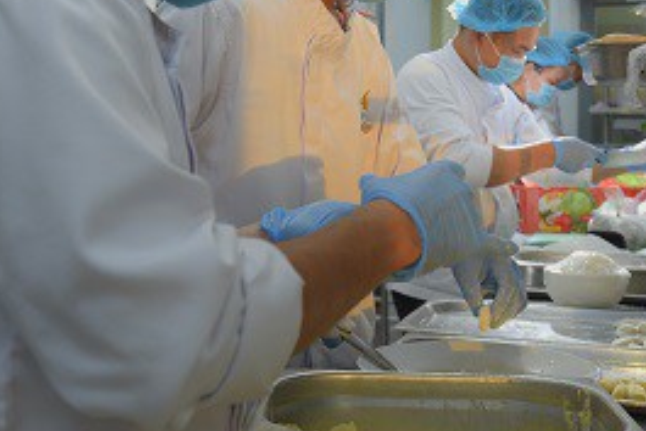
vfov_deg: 20.4
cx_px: 319
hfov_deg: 30.5
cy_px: 96
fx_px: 1185
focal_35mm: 66
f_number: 5.6
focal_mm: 35
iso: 400
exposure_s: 1/125
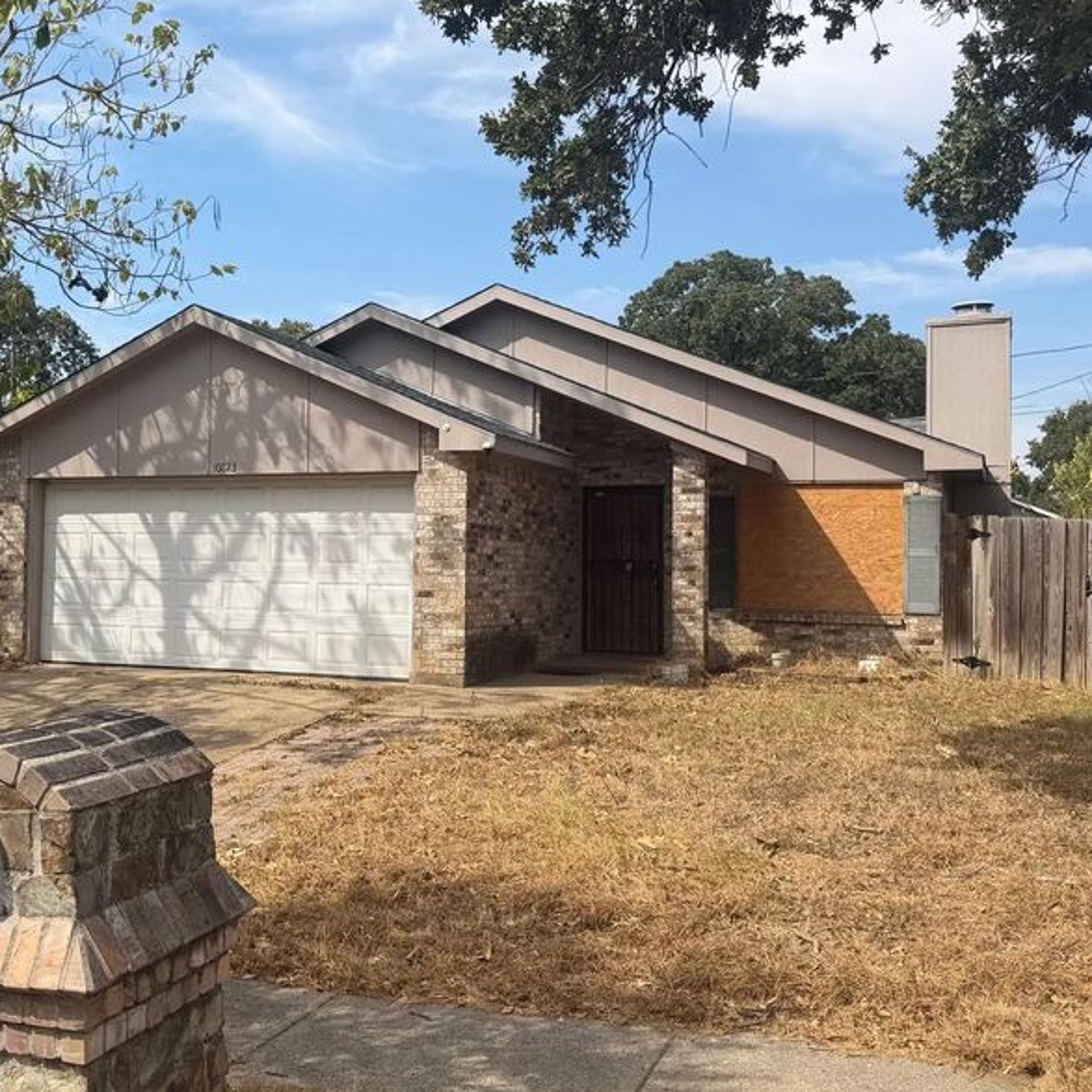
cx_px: 378
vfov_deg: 44.9
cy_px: 510
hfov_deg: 44.4
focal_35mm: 37
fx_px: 1321
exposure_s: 1/4405
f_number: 1.78
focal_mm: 6.76
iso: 80
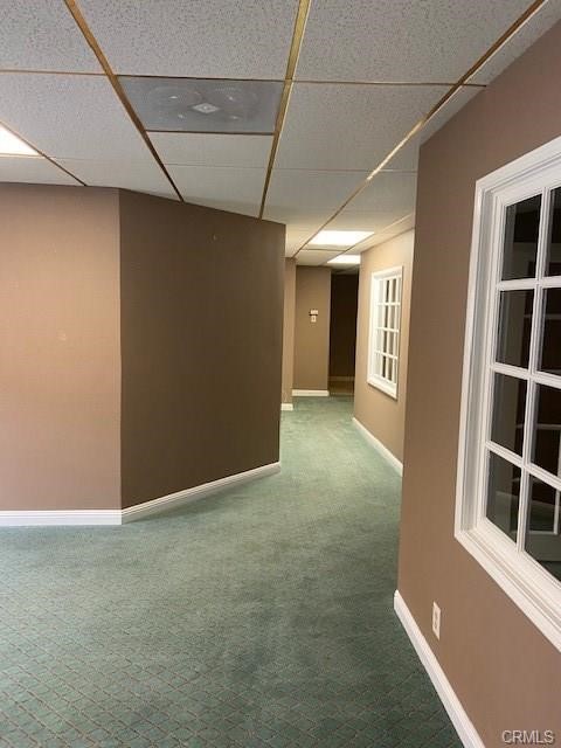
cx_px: 280
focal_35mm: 26
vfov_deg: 67.3
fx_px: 562
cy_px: 374
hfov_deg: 53.1
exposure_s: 1/60
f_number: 1.8
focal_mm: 4.25
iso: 320
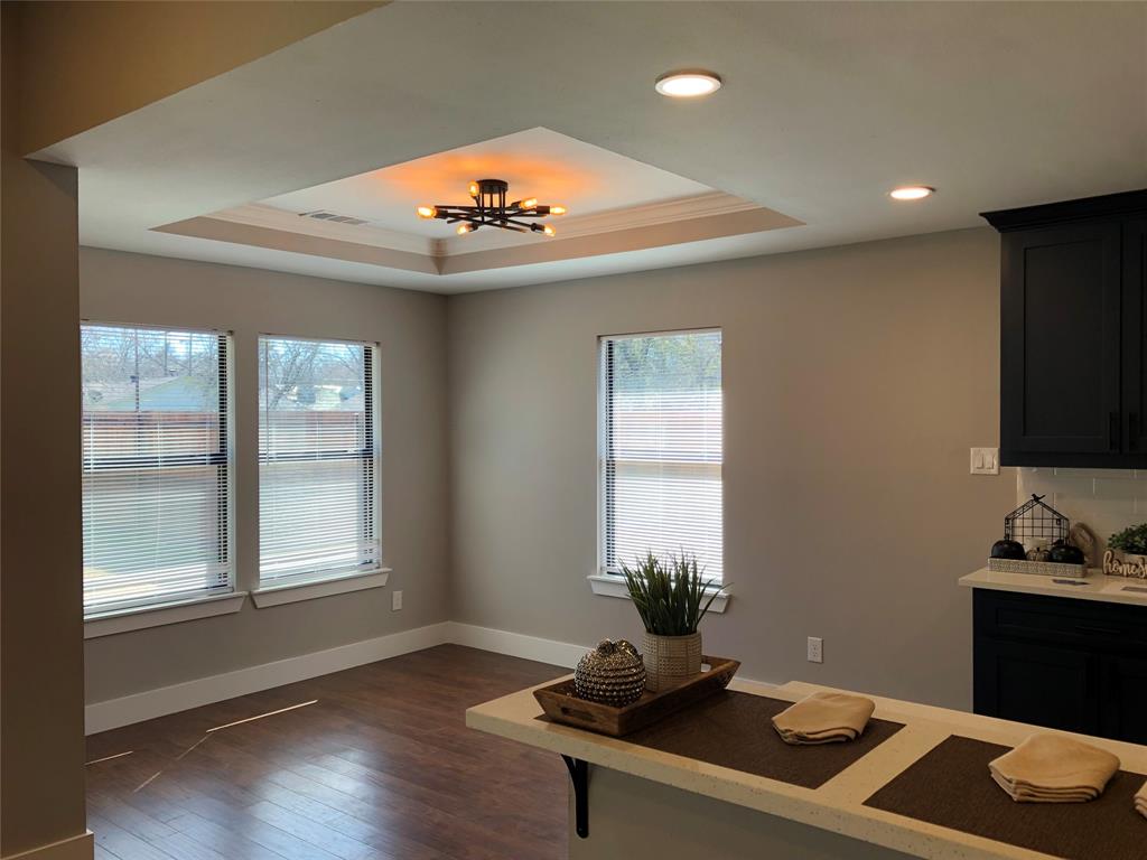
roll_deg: -0.1
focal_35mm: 28
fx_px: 928
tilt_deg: -0.5
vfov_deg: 49.7
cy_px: 430
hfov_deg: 63.4
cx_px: 574
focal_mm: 3.99
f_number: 1.8
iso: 32
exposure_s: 1/120
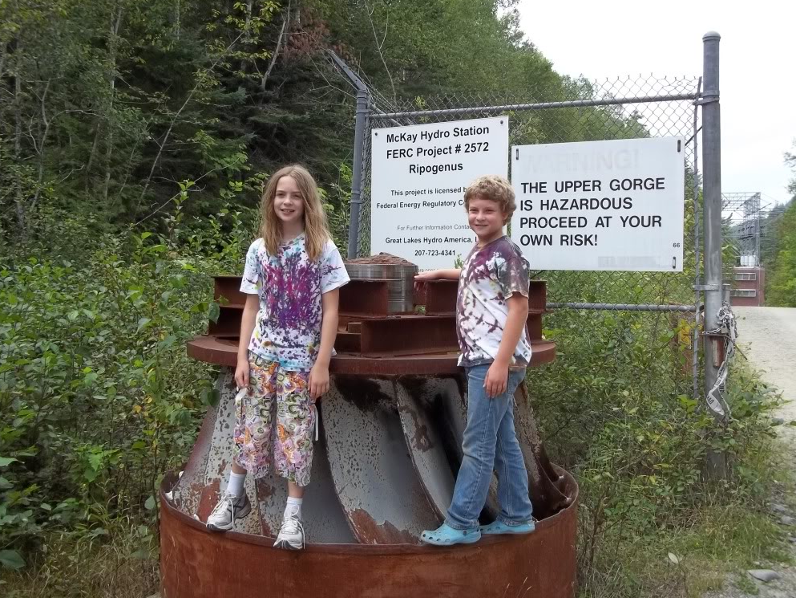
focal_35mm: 33
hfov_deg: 55.3
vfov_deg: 43.0
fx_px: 759
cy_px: 303
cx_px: 386
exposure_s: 1/400
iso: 64
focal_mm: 5.7
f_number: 2.9
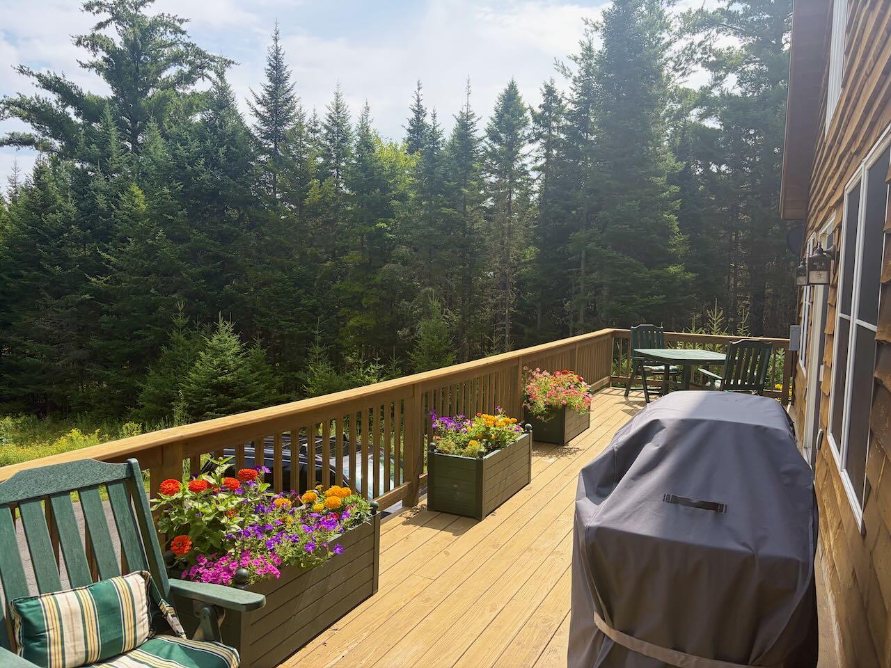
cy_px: 334
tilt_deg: -3.9
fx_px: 669
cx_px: 446
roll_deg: -0.9
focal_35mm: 26
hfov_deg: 67.3
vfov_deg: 53.1
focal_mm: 5.96
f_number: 1.6
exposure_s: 1/2865
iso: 64
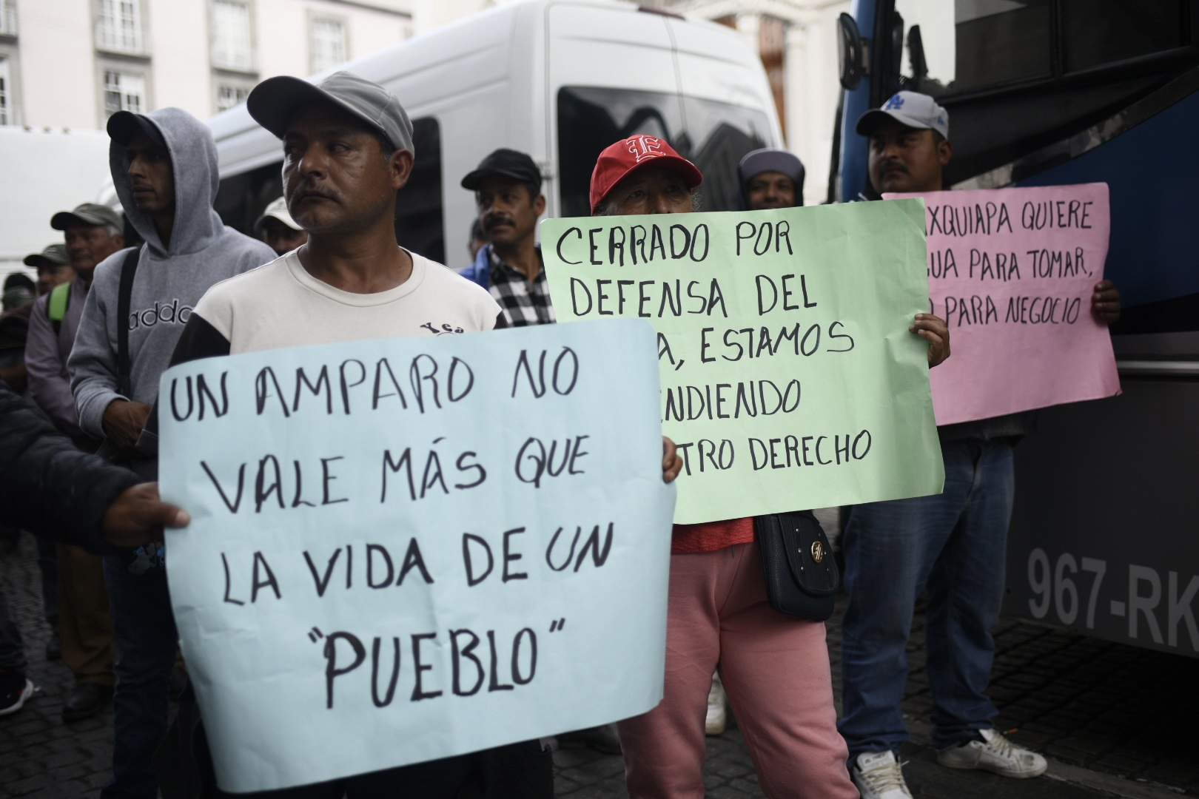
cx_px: 600
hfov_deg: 54.4
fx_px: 1166
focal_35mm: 35
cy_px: 400
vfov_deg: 37.9
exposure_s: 1/500
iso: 79
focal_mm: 35
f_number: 1.8
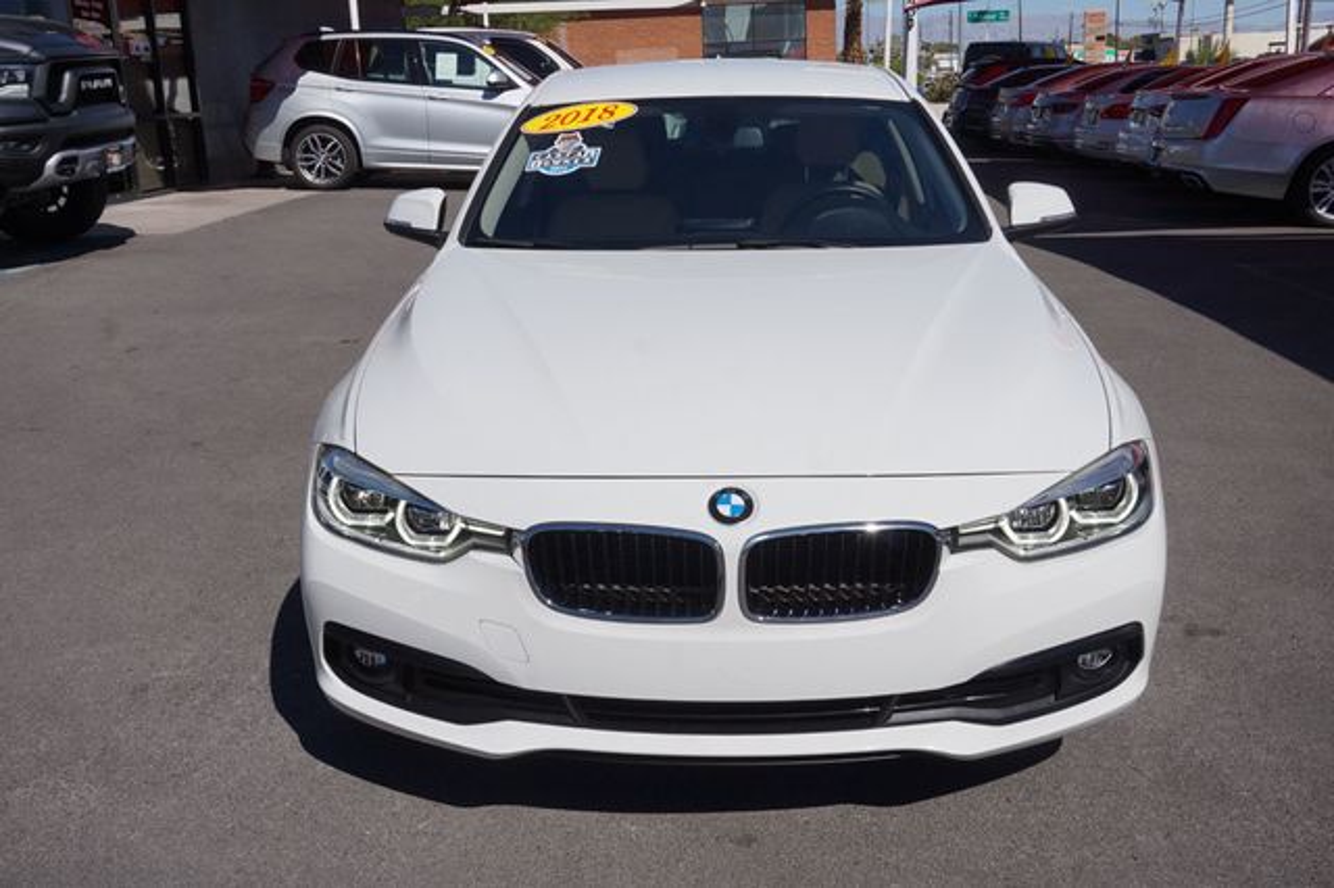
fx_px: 1333
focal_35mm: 36
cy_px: 444
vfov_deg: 36.8
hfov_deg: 53.2
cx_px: 667
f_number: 13
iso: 100
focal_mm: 24
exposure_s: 1/250
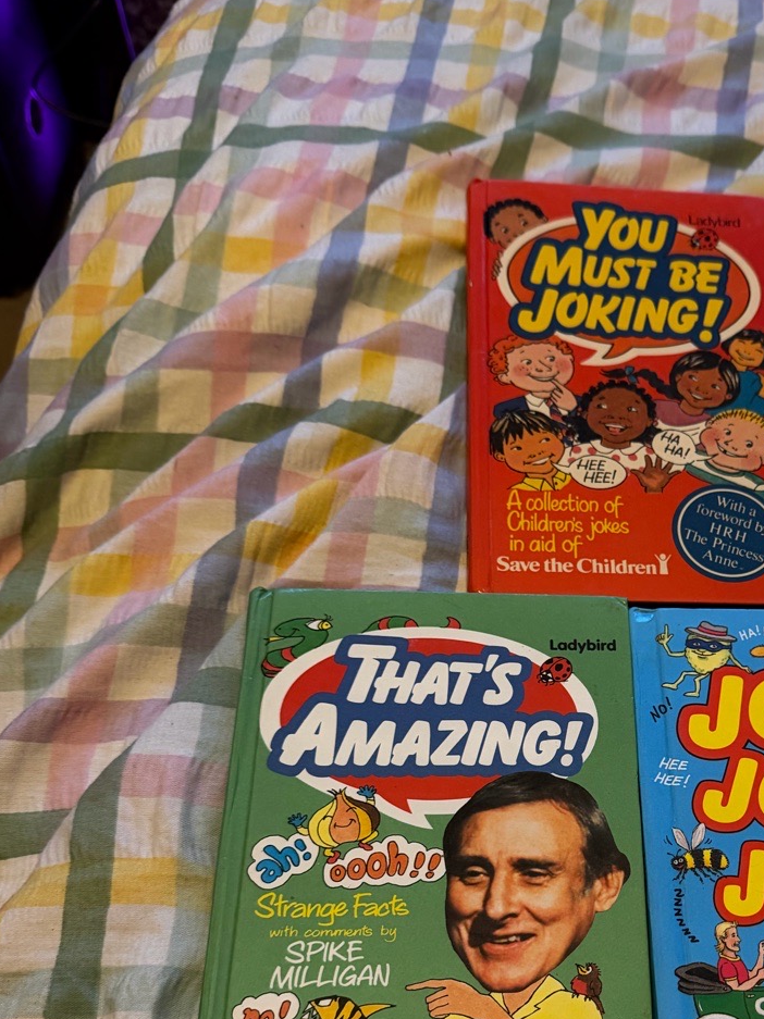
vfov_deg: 44.6
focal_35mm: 41
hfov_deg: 33.7
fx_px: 1207
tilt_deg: -58.2
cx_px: 649
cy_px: 736
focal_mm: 6.76
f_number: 1.78
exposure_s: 1/50
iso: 400
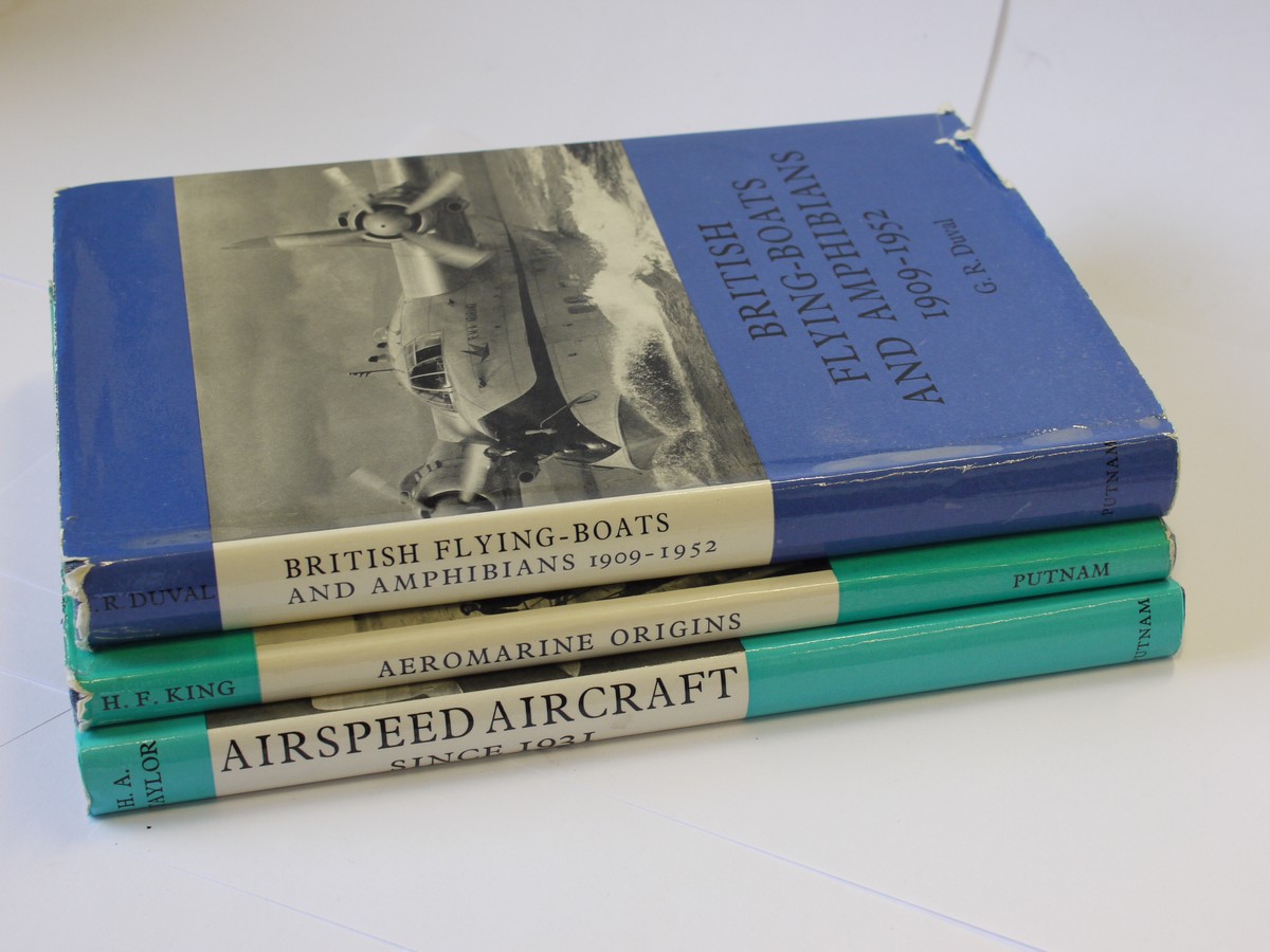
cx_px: 635
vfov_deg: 24.4
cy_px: 476
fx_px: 2201
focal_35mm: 60
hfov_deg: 32.2
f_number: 7.1
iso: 400
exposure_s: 1/50
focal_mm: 30
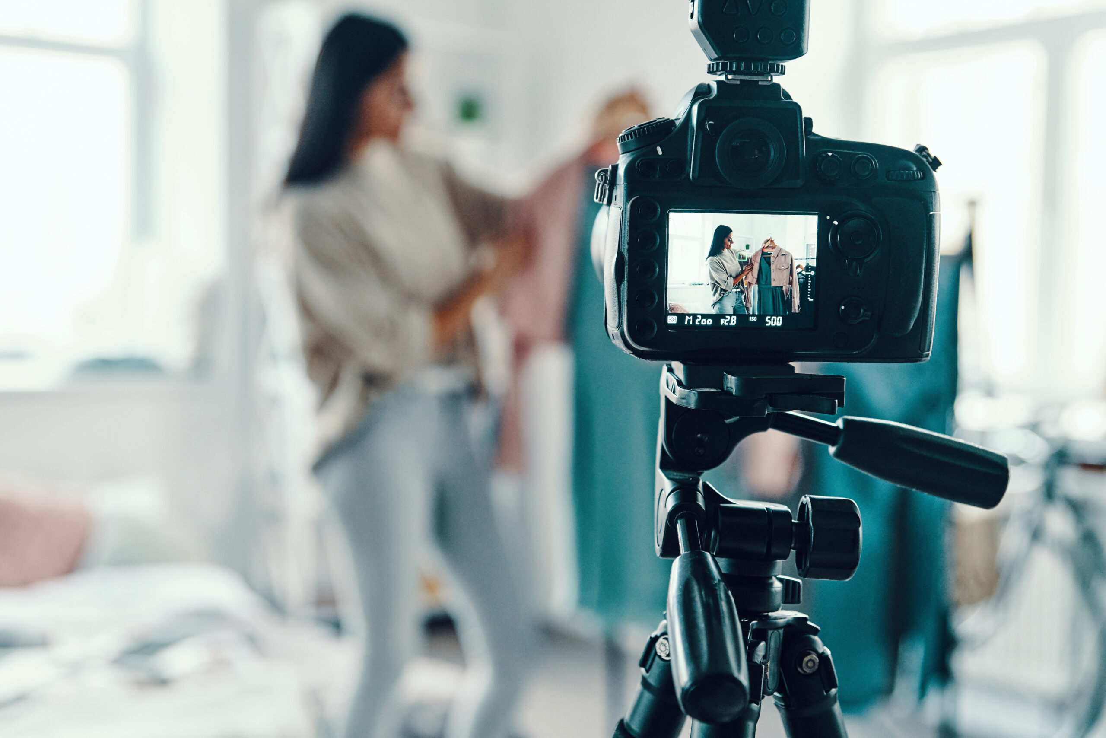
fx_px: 1690
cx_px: 553
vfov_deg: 24.6
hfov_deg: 36.2
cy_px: 369
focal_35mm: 55
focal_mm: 55
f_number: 3.5
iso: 1600
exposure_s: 1/160
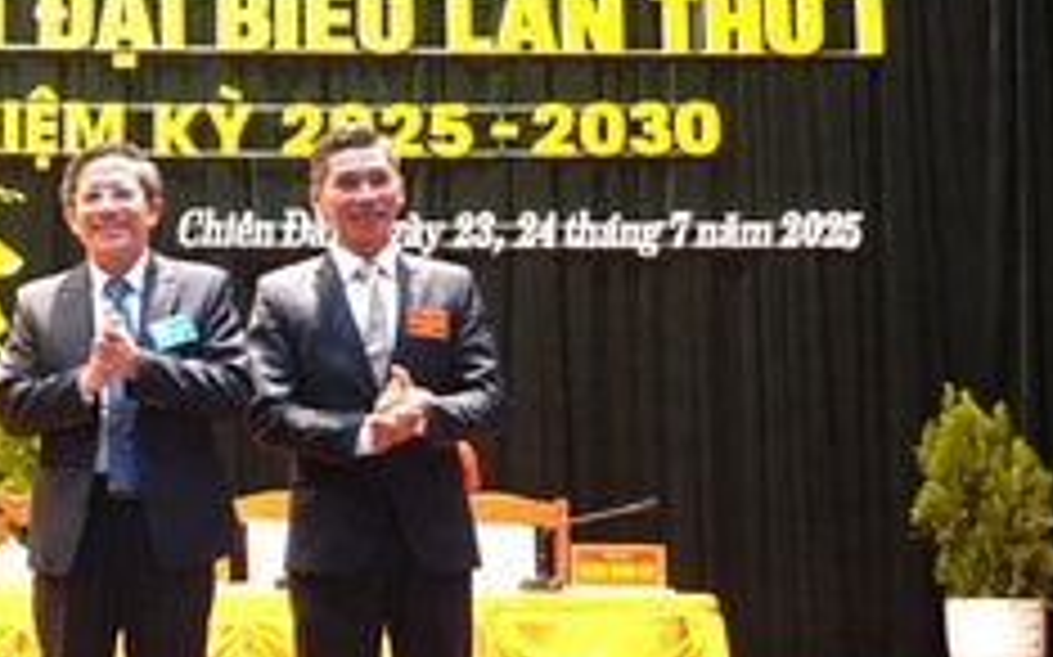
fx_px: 2328
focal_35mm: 81
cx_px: -122
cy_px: 212
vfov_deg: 16.0
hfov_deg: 23.8
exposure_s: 1/160
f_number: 4
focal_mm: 23
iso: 2000
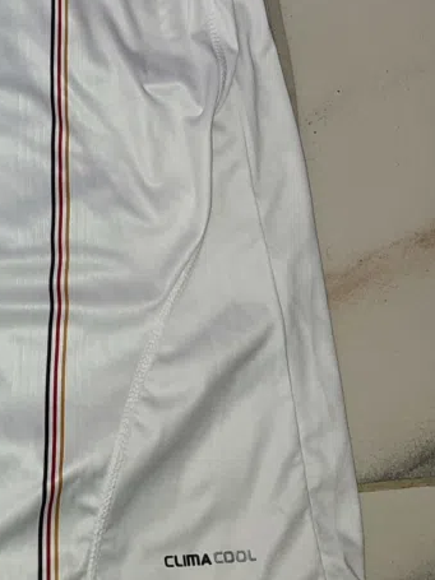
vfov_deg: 25.3
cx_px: -101
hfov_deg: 19.2
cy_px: -44
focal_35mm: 72
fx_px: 1207
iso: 841
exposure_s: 1/33
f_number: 1.89
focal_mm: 5.89
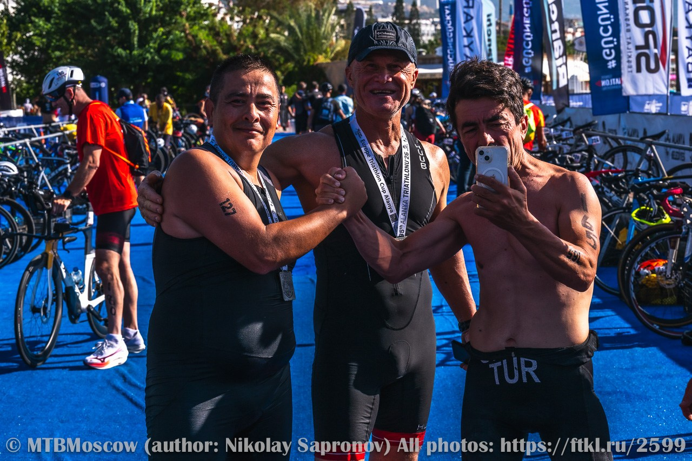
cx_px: 346
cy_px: 230
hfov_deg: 26.7
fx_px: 1461
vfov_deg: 17.9
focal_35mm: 76
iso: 320
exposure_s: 1/800
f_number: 10
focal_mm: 76
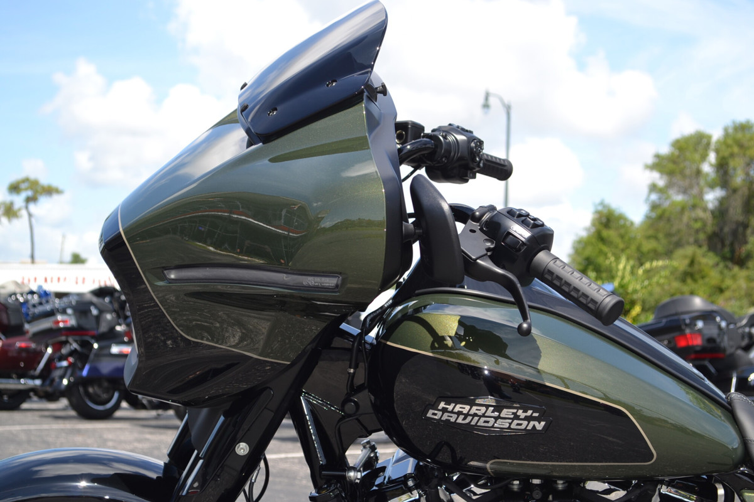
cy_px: 251
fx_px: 1508
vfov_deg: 18.9
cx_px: 377
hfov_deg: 28.1
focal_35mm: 72
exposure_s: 1/200
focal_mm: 48
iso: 100
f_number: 7.1
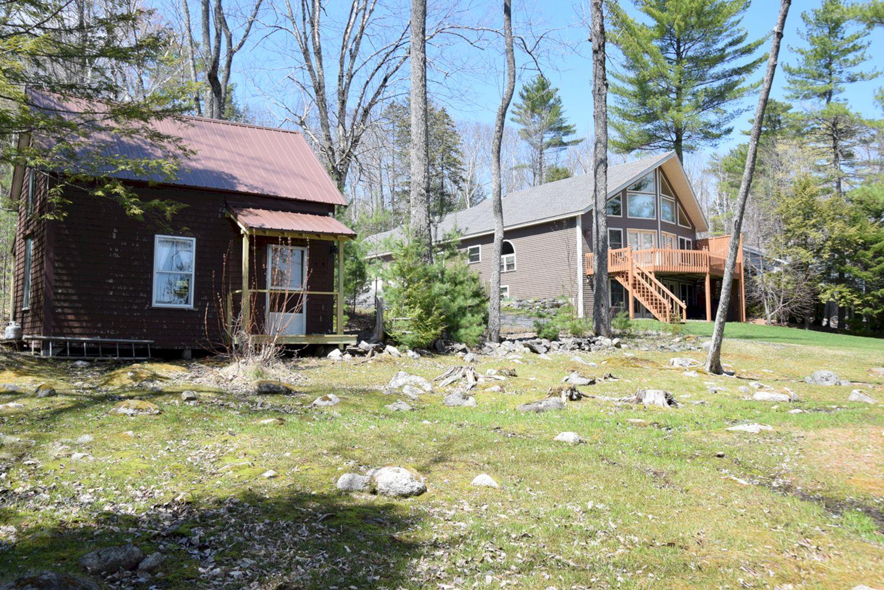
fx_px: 737
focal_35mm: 30
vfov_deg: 43.6
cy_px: 295
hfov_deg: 61.9
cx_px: 442
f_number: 8
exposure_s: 1/250
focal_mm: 20
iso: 220
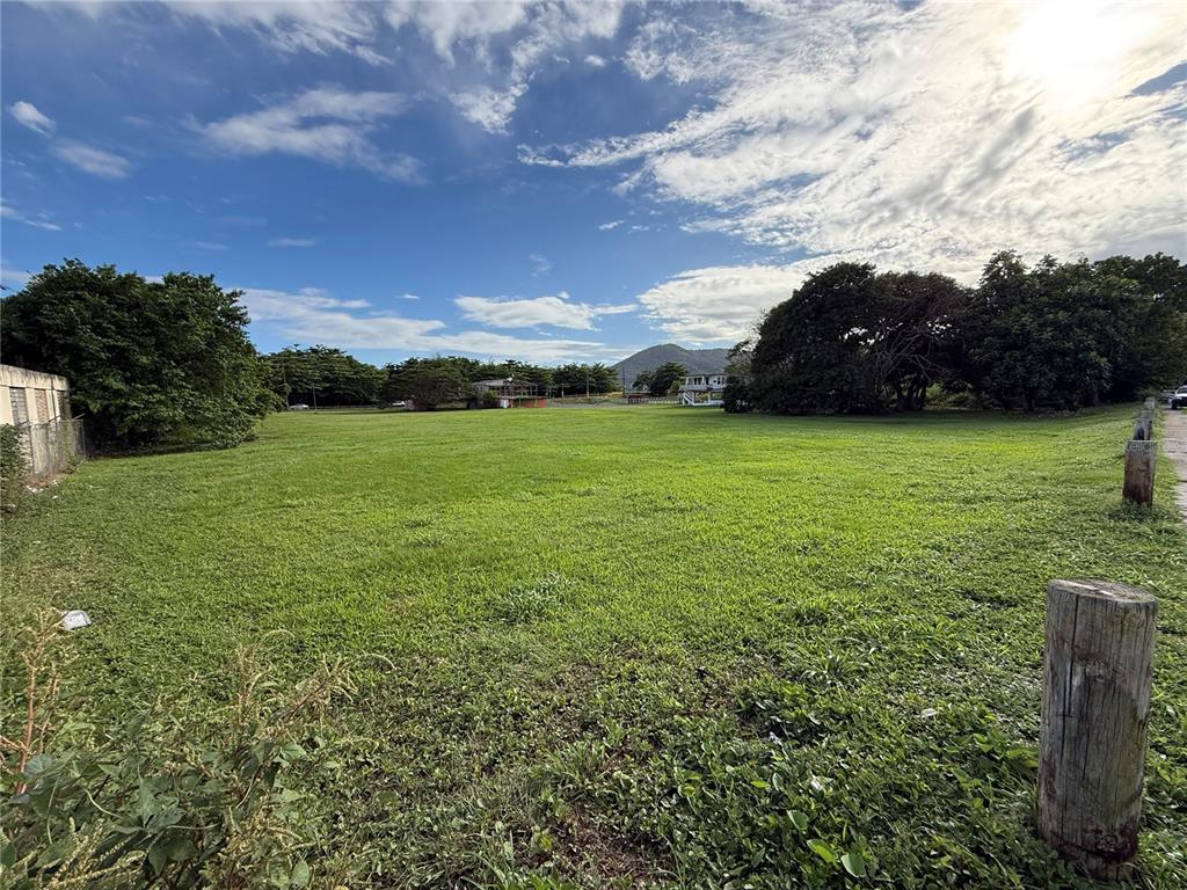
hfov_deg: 102.1
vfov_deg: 85.7
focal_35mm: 14
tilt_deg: -6.0
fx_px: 480
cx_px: 594
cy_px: 445
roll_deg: -0.5
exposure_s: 1/1848
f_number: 2.2
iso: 50
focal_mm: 2.22
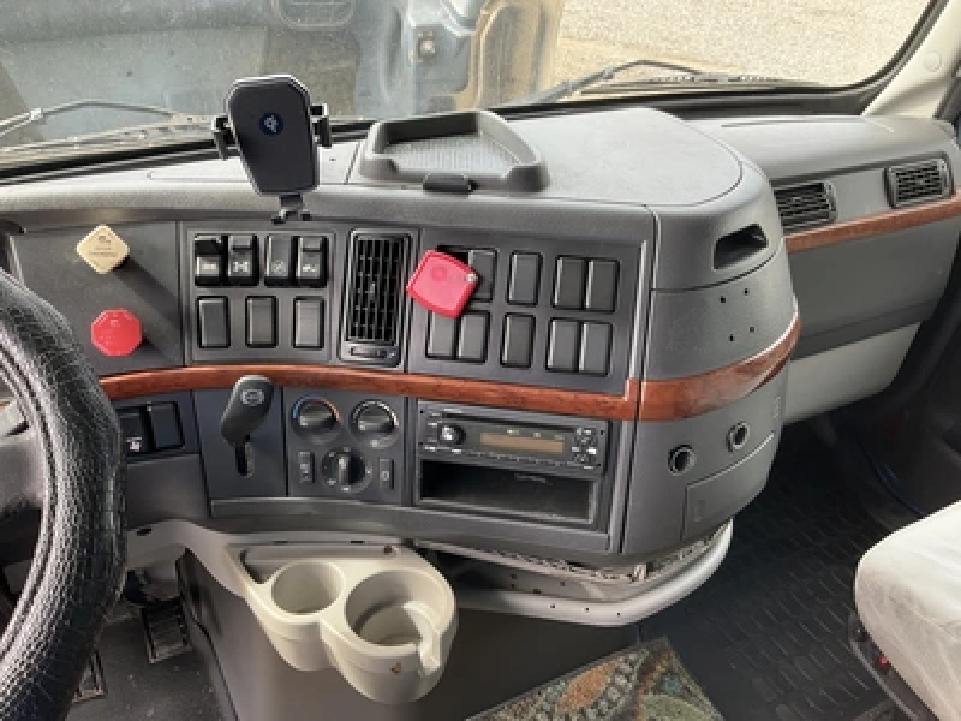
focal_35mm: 29
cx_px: 480
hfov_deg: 61.7
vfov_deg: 48.2
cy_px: 360
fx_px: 805
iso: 32
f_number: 1.8
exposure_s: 1/122
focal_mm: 3
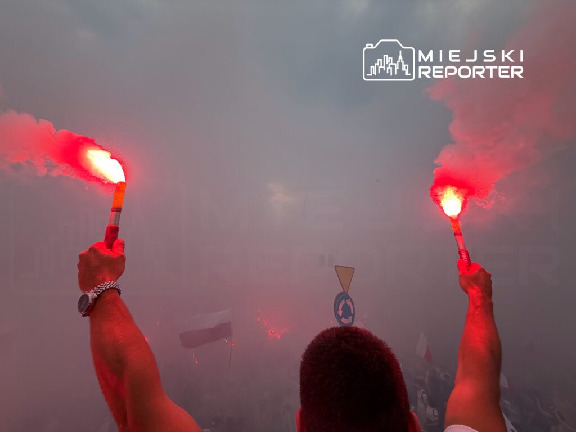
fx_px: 233
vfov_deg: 85.7
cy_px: 216
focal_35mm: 14
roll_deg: +0.4
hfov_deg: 102.1
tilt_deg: +18.8
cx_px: 288
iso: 32
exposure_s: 1/770
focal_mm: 2.22
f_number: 2.2
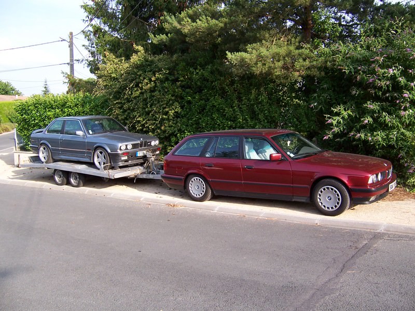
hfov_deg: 55.4
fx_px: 396
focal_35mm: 33
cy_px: 156
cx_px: 208
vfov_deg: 42.9
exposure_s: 1/350
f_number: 3.4
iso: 80
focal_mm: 5.5
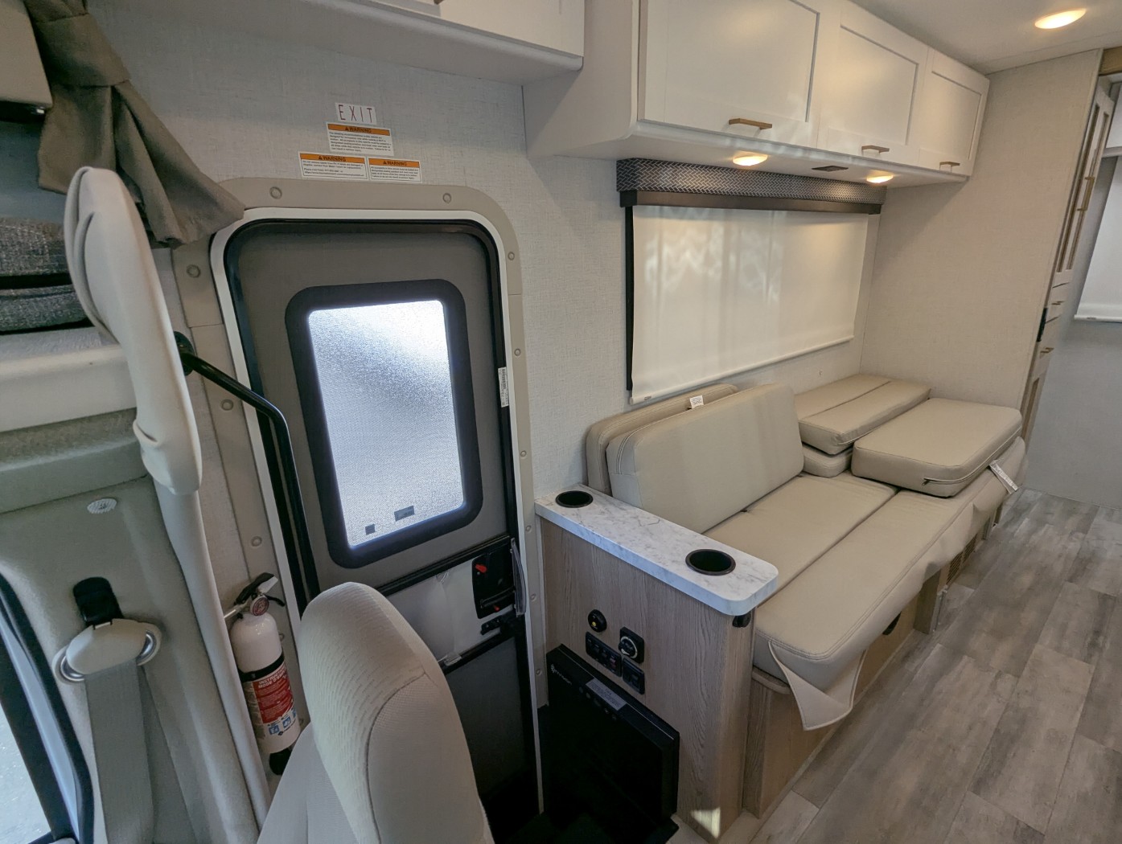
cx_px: 561
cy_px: 422
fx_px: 519
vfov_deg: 78.2
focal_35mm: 16
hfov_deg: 94.4
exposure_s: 1/317
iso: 53
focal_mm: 2.35
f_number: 2.2
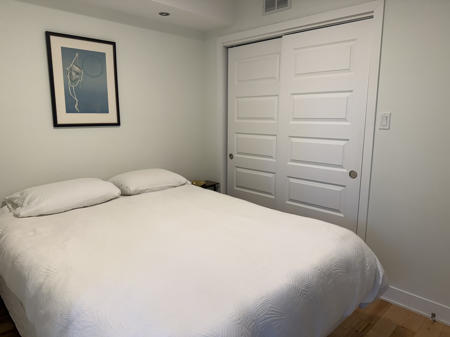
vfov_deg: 56.8
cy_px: 168
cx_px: 225
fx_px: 312
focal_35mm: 24
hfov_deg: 71.6
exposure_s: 1/120
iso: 160
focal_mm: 6.76
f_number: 1.78
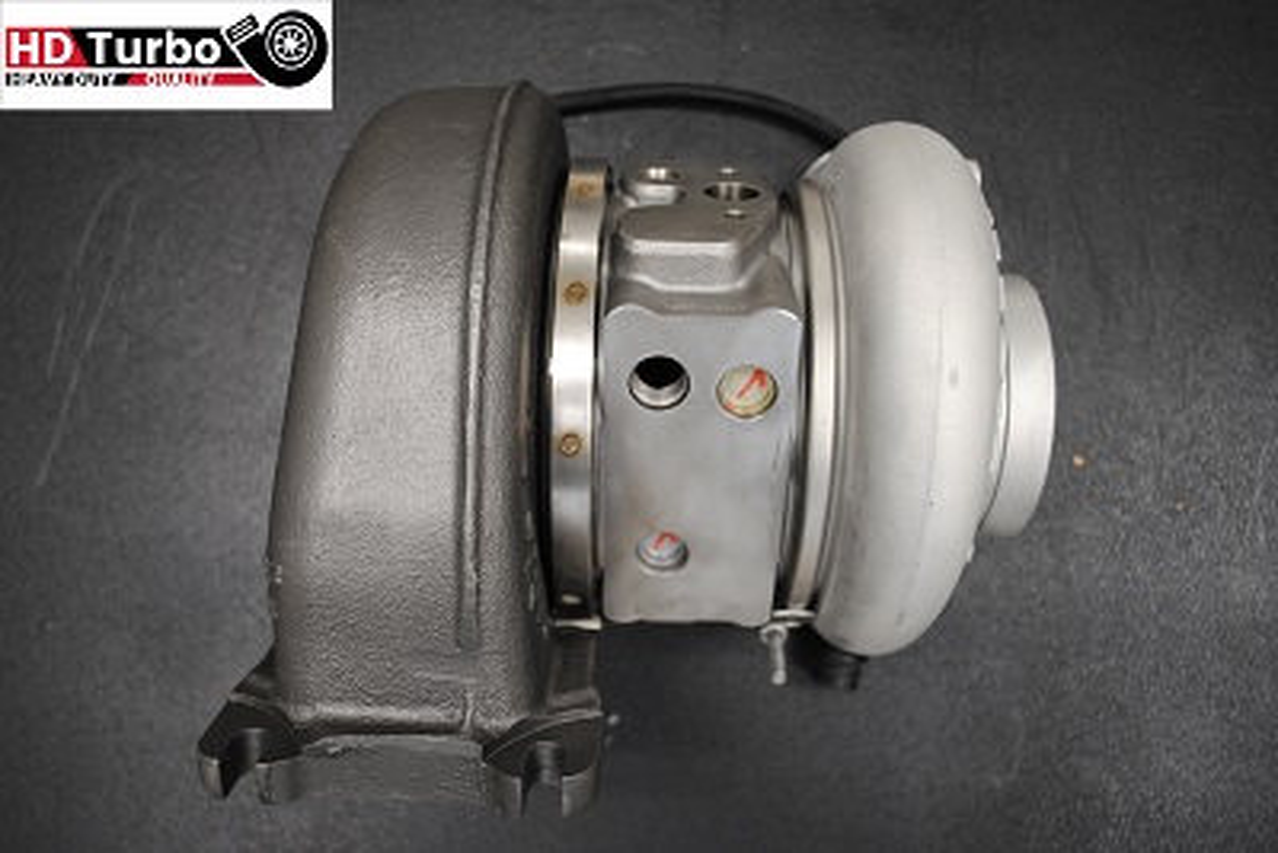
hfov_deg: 61.9
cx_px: 639
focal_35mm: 30
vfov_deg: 43.6
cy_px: 426
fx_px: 1065
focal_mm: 20
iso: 400
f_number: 3.8
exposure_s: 1/30
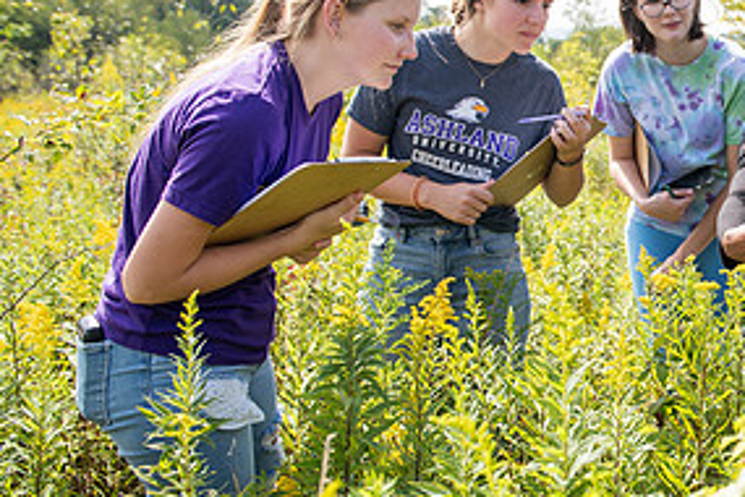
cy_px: 200
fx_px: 1097
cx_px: 729
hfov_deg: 34.4
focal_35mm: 53
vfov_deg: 25.5
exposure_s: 1/320
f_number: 3.5
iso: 80
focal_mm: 26
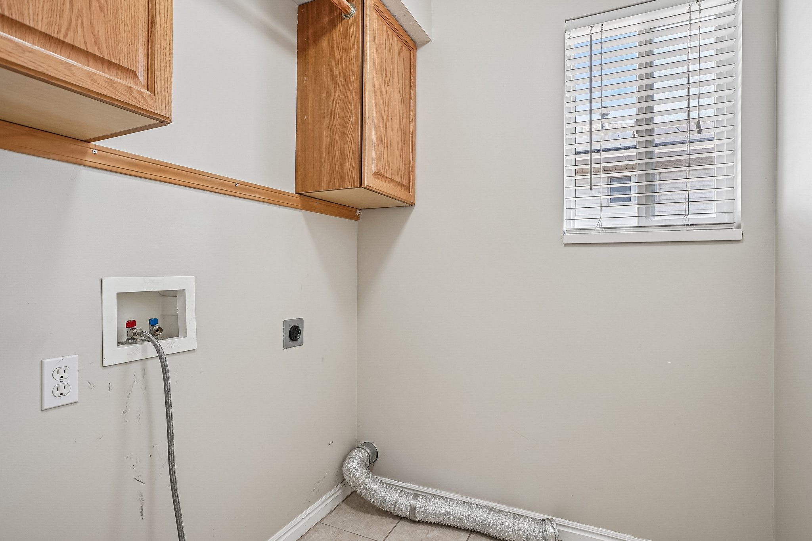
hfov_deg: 90.0
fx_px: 406
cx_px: 406
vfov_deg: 67.4
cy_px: 270
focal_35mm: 18
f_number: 8
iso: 400
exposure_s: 1/20
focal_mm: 18
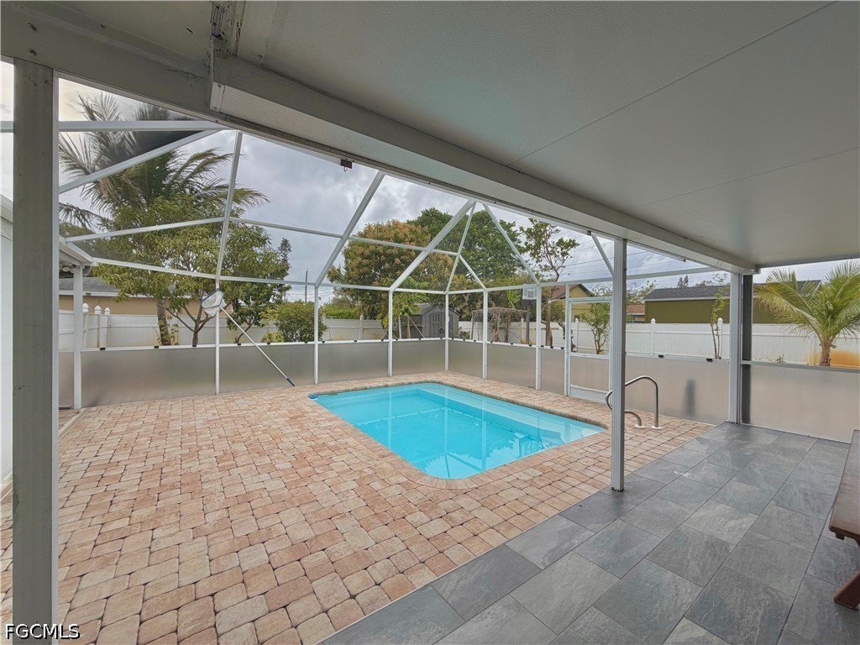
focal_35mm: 14
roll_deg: -0.8
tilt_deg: -1.0
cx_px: 430
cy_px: 322
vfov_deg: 85.7
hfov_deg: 102.1
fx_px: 348
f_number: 2.2
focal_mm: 2.22
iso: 40
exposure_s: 1/211
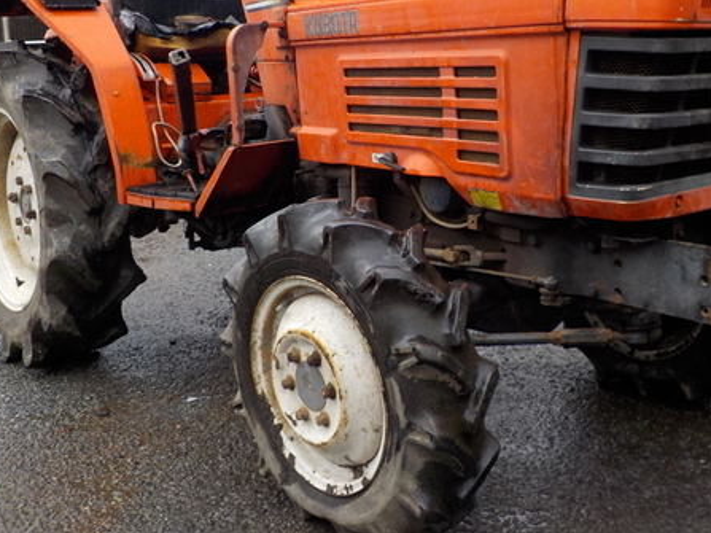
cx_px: 410
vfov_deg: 33.1
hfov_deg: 43.7
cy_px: 153
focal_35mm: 43
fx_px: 883
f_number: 3.3
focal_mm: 4.1
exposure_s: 1/125
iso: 125
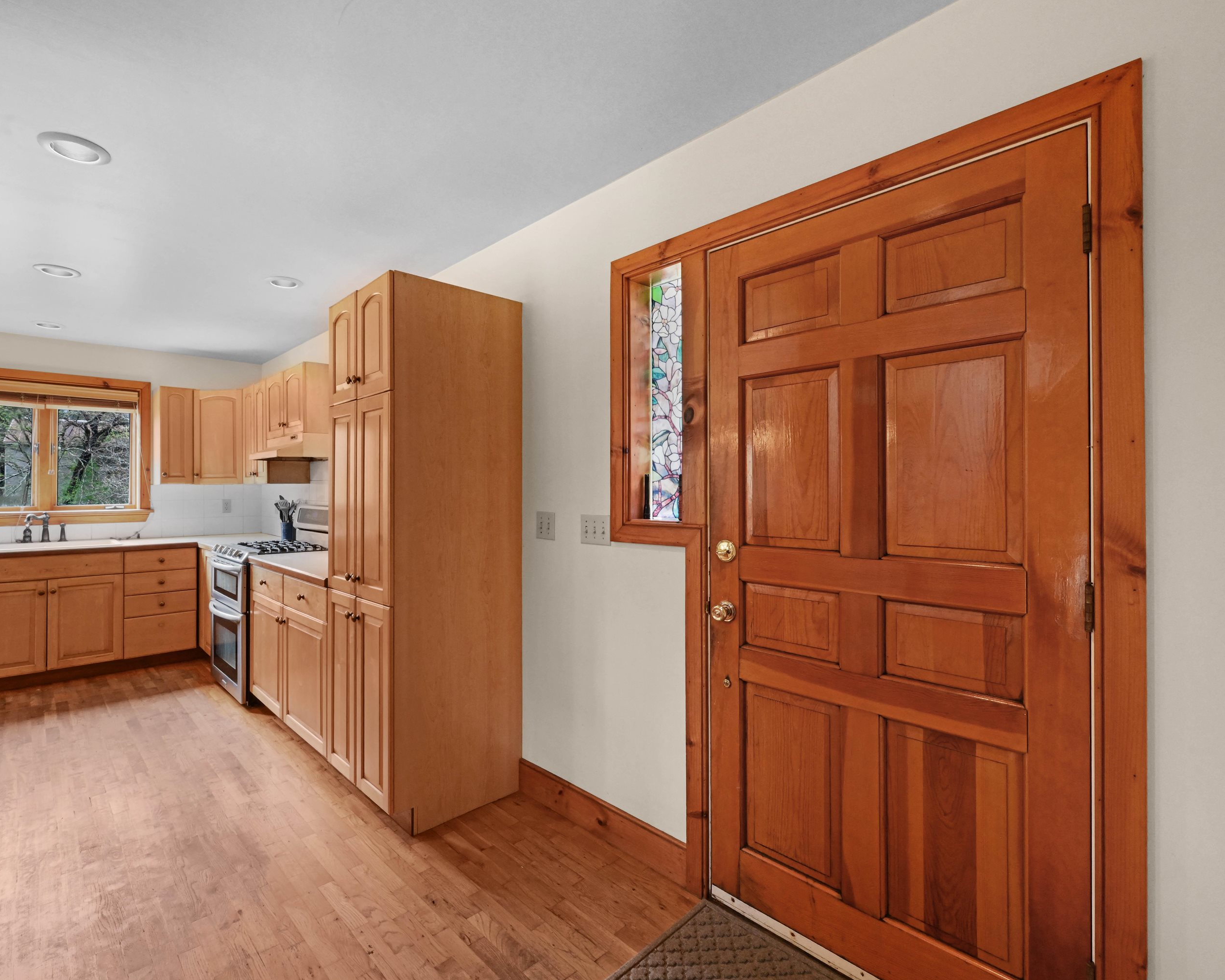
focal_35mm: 16
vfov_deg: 80.4
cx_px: 550
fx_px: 580
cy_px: 486
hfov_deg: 92.8
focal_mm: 14
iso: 4000
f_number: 14
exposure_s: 1/50
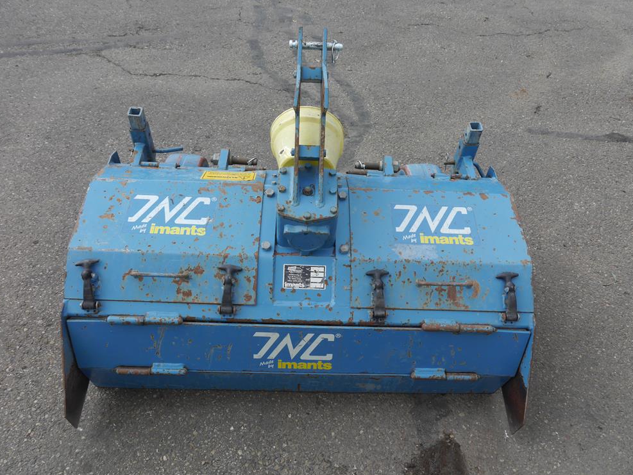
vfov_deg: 48.3
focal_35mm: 29
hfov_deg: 61.6
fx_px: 530
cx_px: 323
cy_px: 235
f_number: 5.6
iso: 160
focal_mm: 14
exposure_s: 1/320
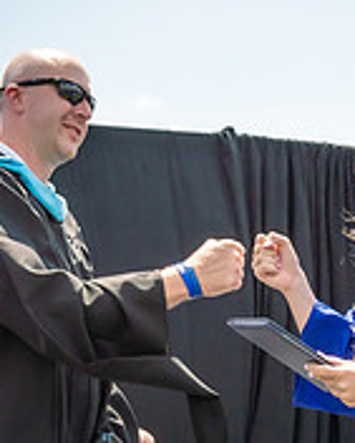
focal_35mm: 119
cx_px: 191
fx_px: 1562
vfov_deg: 15.8
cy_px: 466
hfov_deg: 13.0
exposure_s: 1/800
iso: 200
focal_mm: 22
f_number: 7.1
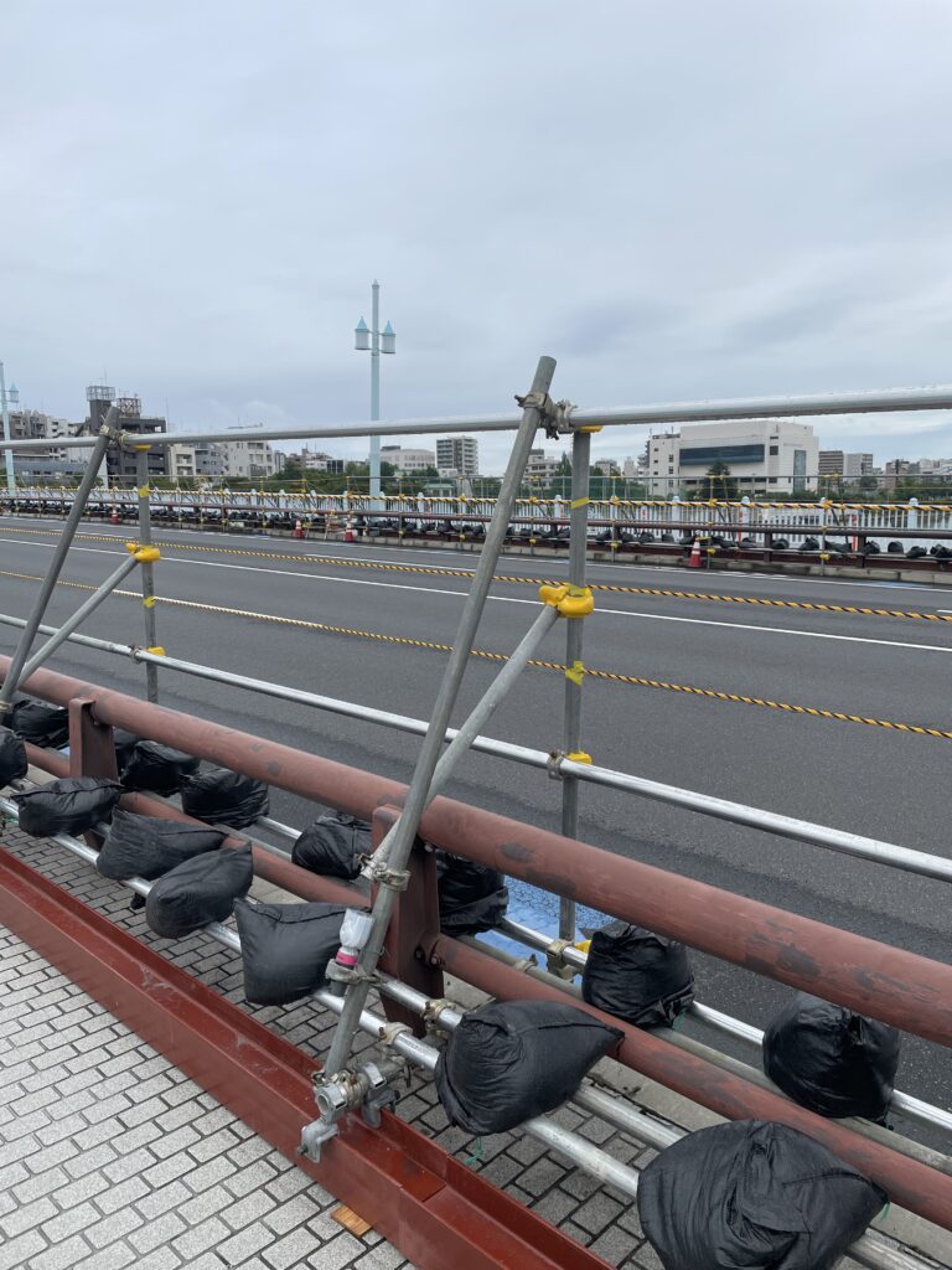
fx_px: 953
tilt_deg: -6.9
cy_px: 635
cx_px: 476
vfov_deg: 67.3
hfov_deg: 53.1
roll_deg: +2.0
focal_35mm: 26
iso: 32
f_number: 1.6
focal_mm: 4.2
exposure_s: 1/2398
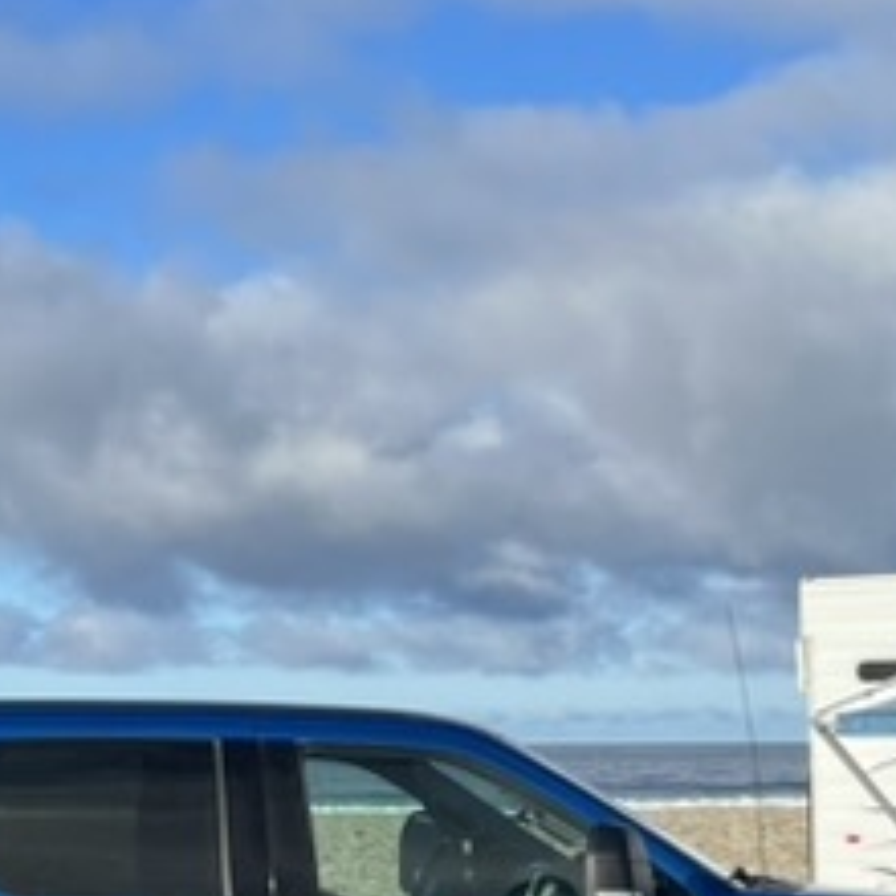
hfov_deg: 15.2
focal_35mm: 107
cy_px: 566
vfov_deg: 16.3
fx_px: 3133
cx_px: -411
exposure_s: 1/5076
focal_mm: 5.7
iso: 50
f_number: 1.5
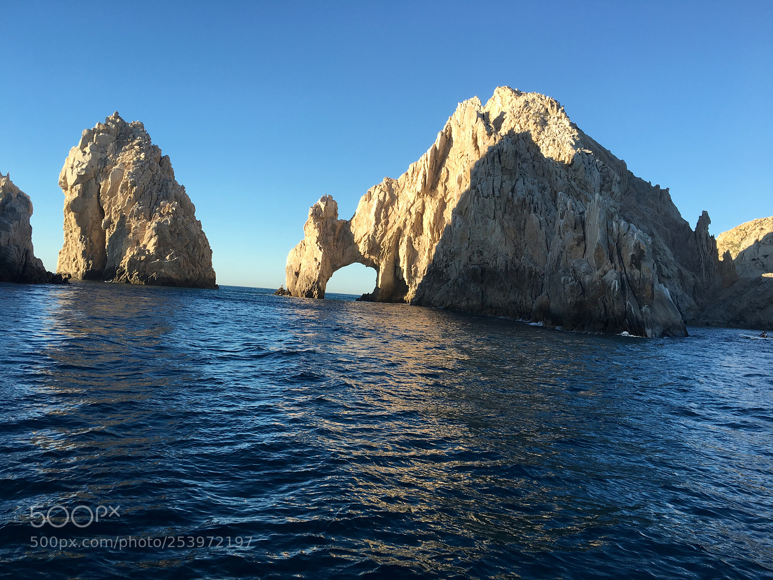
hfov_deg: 61.7
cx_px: 386
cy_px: 290
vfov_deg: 48.2
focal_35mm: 29
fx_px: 648
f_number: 2.2
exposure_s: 1/801
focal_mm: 4.15
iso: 25
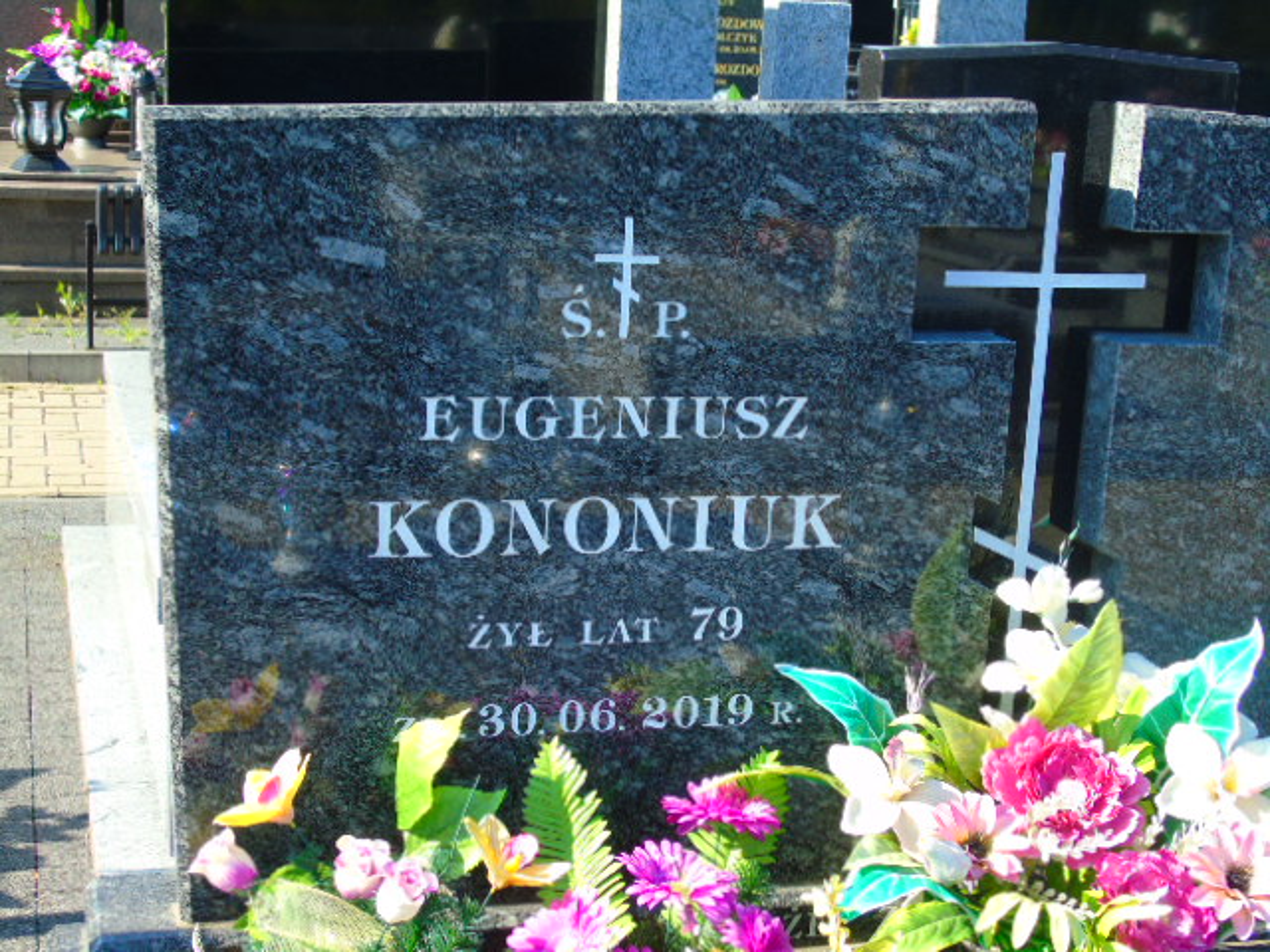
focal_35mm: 54
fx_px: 1981
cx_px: 635
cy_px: 476
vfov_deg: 27.0
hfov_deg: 35.5
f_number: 4.3
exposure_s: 1/160
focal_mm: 9.6
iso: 80
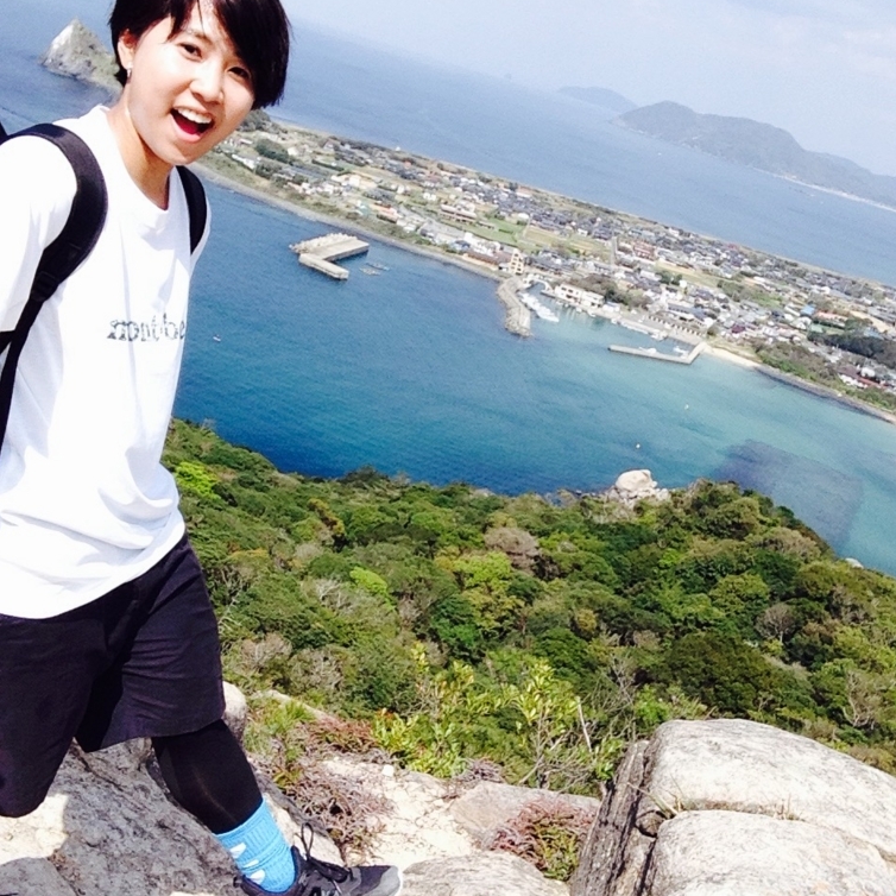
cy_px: 429
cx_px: 454
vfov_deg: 40.0
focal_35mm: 42
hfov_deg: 40.0
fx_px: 1230
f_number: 2.4
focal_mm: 2.18
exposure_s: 1/1119
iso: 32
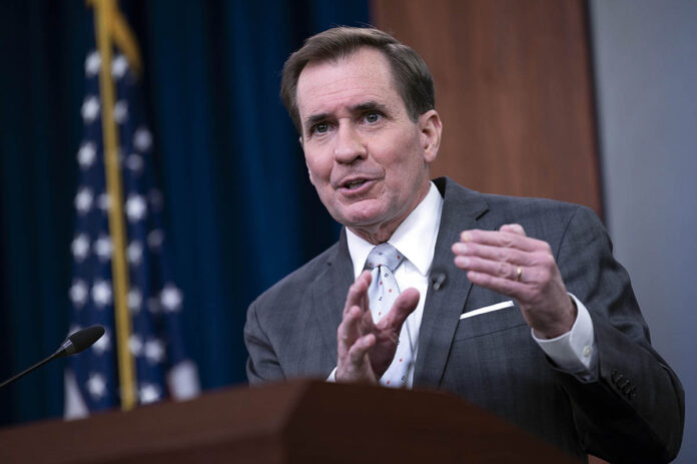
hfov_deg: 10.3
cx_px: 348
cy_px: 232
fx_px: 3869
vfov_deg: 6.9
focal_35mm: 200
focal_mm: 200
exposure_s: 1/400
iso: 1250
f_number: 3.5
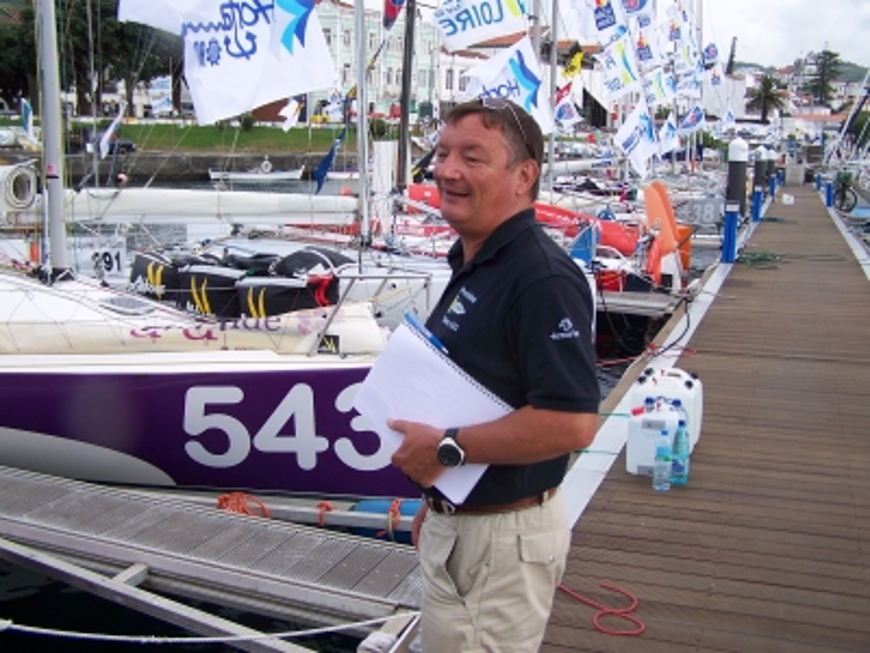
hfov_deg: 49.0
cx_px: 435
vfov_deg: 37.7
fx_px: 955
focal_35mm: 38
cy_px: 326
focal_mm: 6.3
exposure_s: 1/400
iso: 64
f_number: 2.8
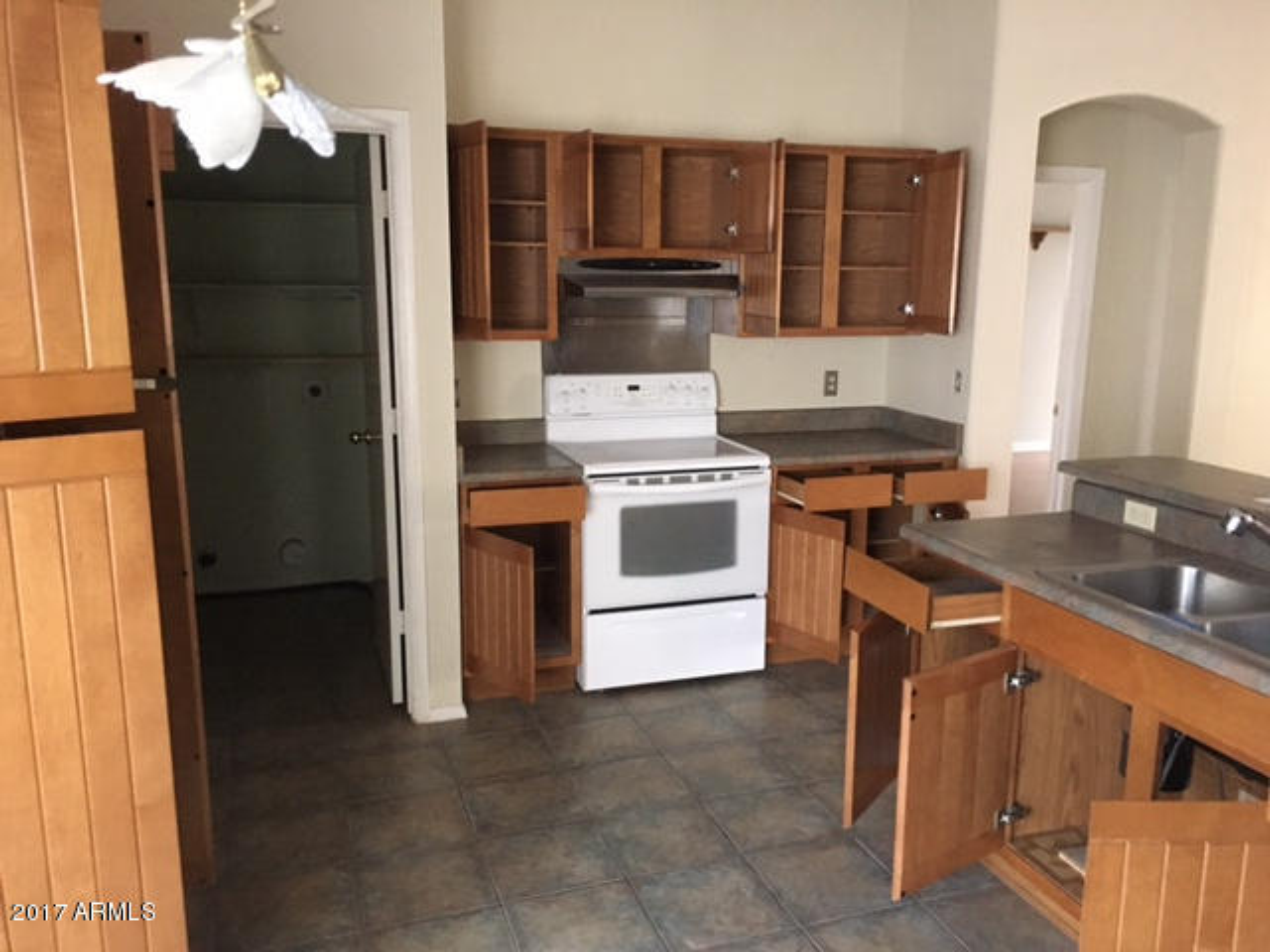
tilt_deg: -9.1
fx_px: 1064
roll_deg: +0.8
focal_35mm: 29
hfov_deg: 61.7
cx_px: 635
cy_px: 476
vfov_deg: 48.2
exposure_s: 1/4
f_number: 2.2
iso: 64
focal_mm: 4.15
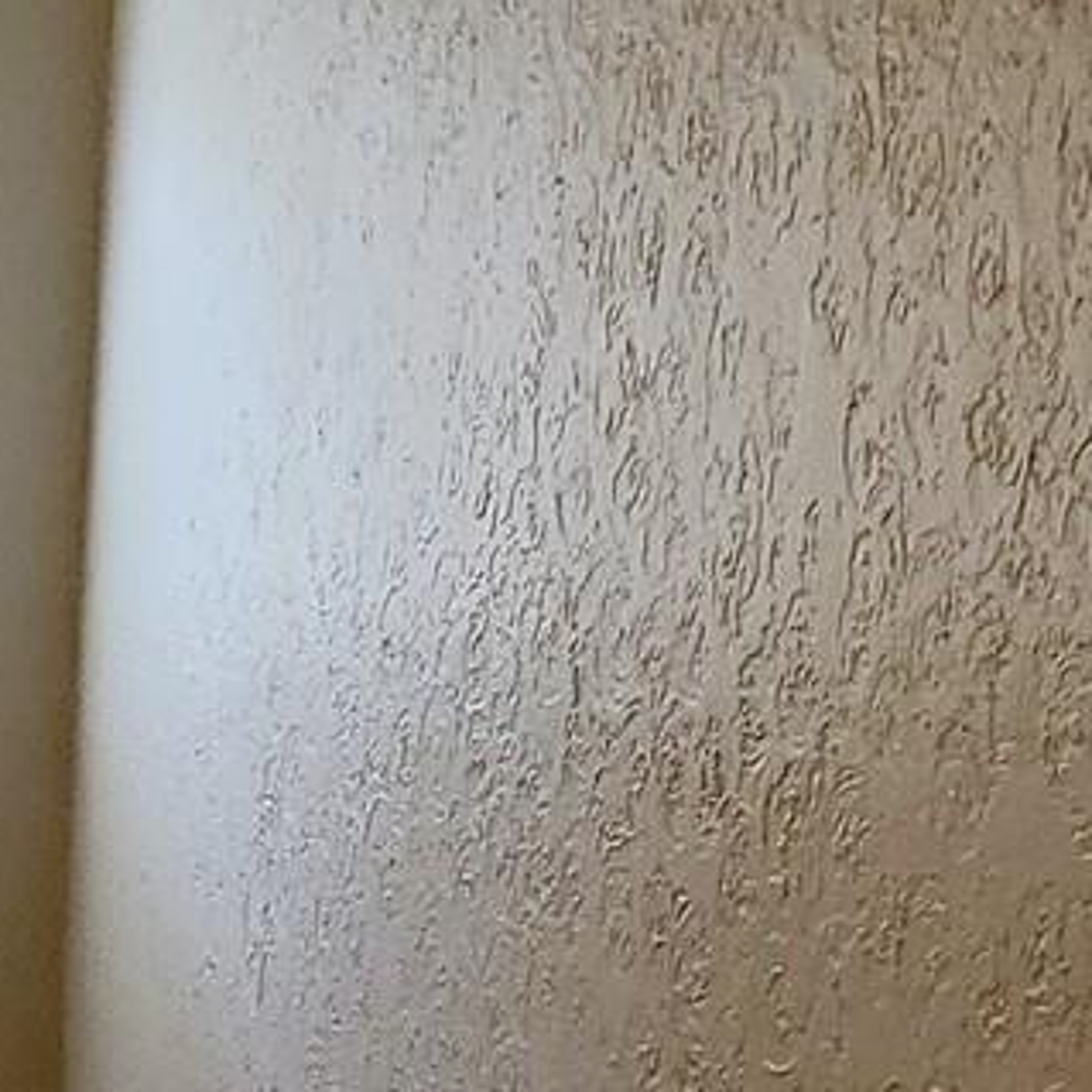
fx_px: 5068
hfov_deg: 9.8
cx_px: -2050
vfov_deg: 12.0
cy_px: 1366
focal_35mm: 142
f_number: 1.8
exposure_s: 1/60
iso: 80
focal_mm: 7
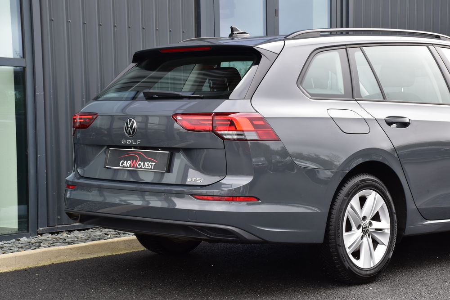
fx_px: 938
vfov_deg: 18.2
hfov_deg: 27.0
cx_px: 225
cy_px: 150
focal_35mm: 75
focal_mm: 50
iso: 400
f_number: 9
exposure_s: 1/100
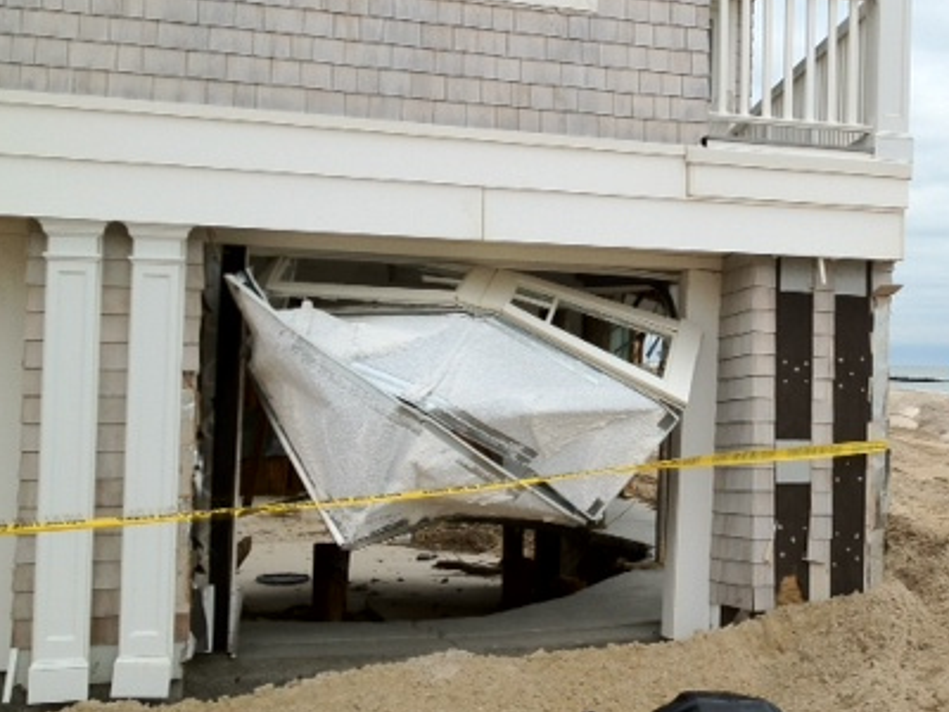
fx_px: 1535
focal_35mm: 56
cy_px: 304
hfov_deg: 33.4
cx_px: 750
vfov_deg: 26.1
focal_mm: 4.28
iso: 64
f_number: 2.4
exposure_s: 1/343
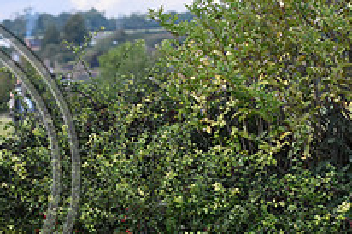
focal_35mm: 381
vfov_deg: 3.6
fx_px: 3722
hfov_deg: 5.4
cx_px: -114
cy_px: 150
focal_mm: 135
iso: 3200
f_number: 5.6
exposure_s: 1/1250
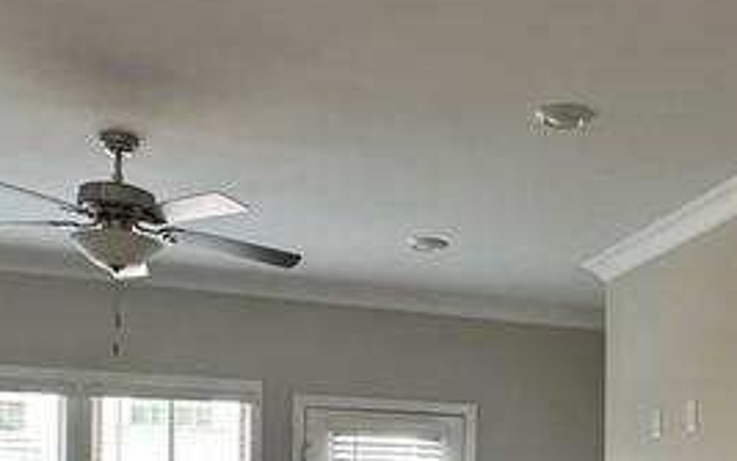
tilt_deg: +0.9
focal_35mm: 57
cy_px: 533
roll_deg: -0.9
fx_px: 1145
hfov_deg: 34.1
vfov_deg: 21.4
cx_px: 638
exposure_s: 1/120
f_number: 2.2
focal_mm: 2.22
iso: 250
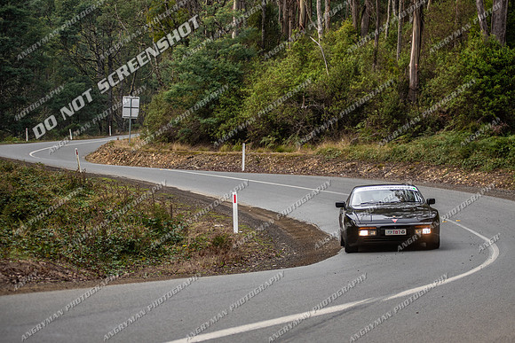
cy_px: 187
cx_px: 297
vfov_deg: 14.8
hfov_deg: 22.1
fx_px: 1320
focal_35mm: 92
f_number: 2.8
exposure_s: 1/640
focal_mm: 80
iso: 450
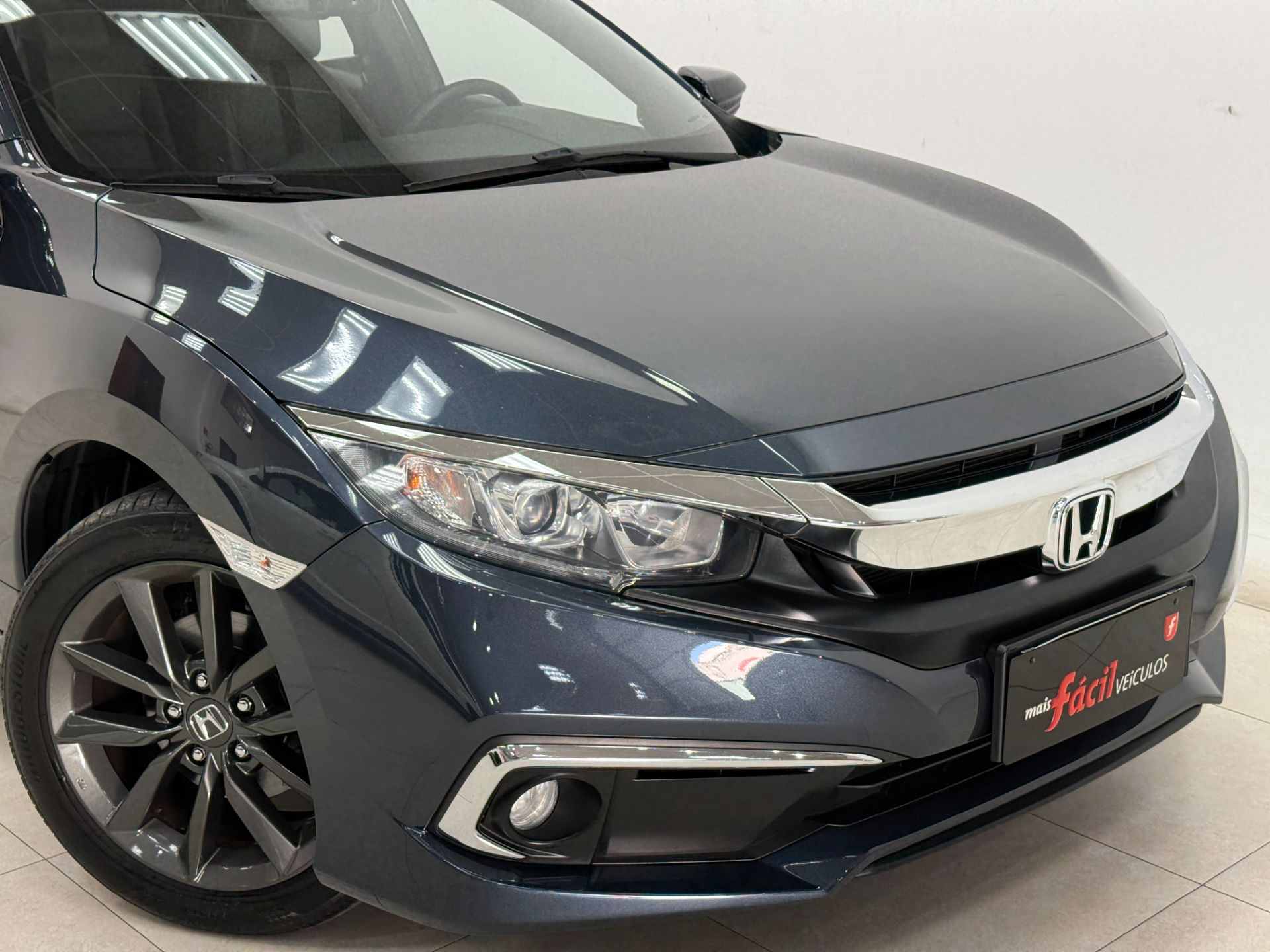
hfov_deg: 39.7
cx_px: 635
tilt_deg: -15.8
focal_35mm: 48
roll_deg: -0.3
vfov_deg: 30.3
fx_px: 1761
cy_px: 476
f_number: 1.78
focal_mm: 6.76
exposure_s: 1/120
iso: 250
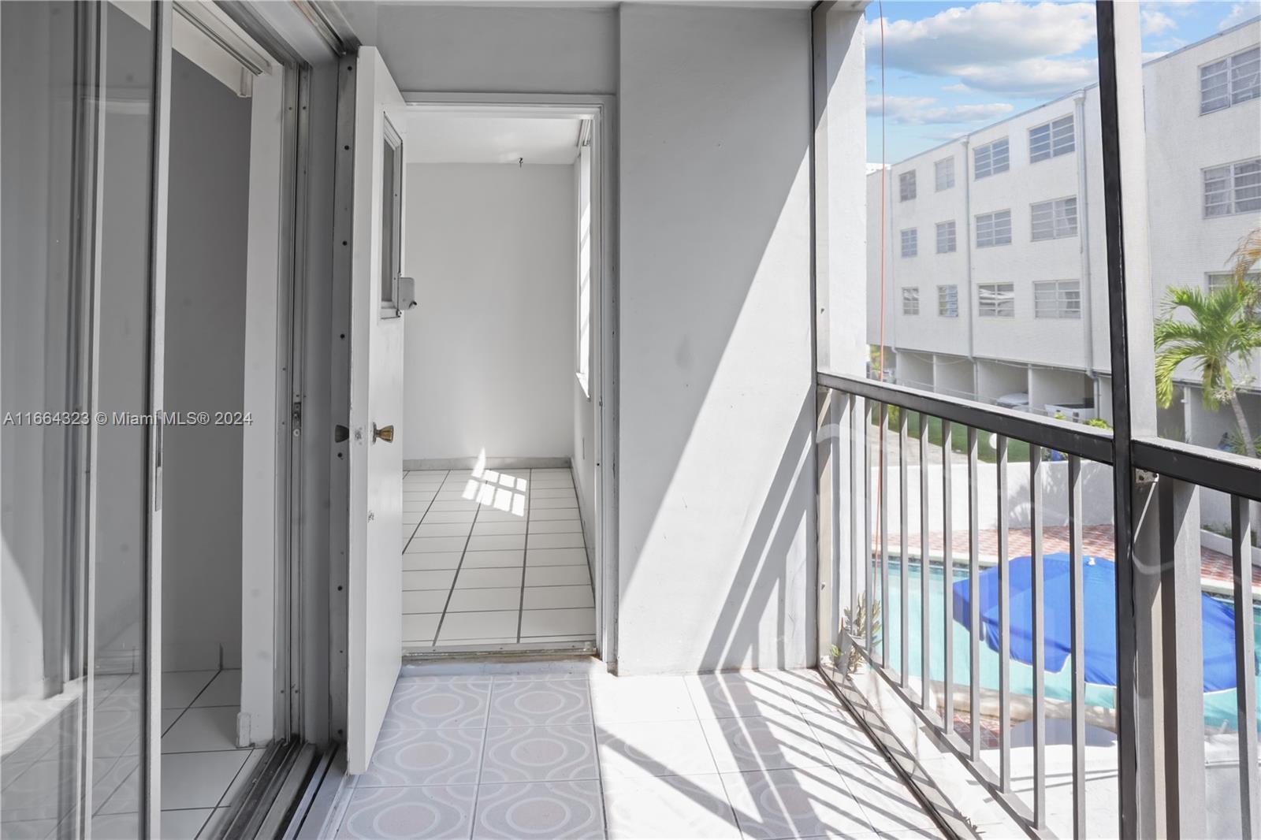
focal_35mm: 24
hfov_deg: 73.8
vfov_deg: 53.1
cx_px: 630
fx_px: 840
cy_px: 420
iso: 250
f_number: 13
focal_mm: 24
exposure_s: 1/40
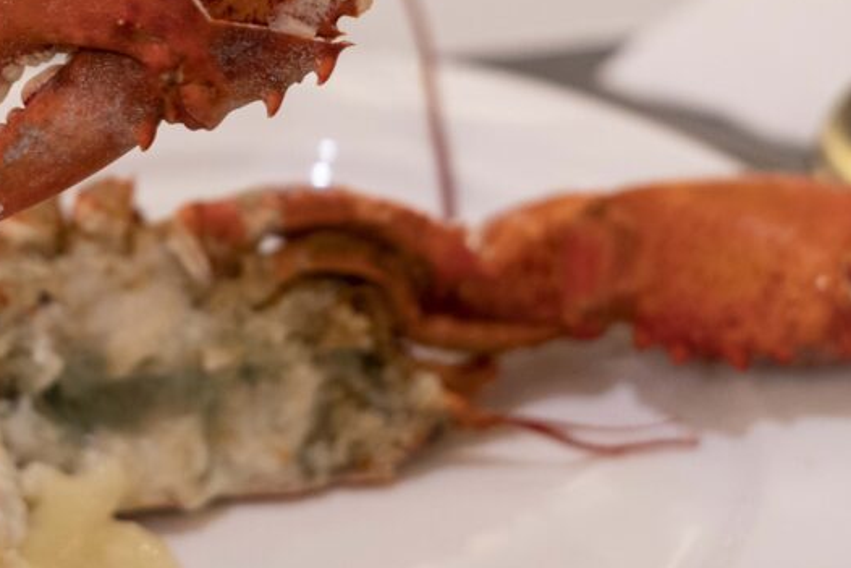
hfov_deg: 19.0
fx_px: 2530
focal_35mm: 107
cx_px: 236
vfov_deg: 12.8
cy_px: 116
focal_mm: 55
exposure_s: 1/60
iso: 3200
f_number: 5.6
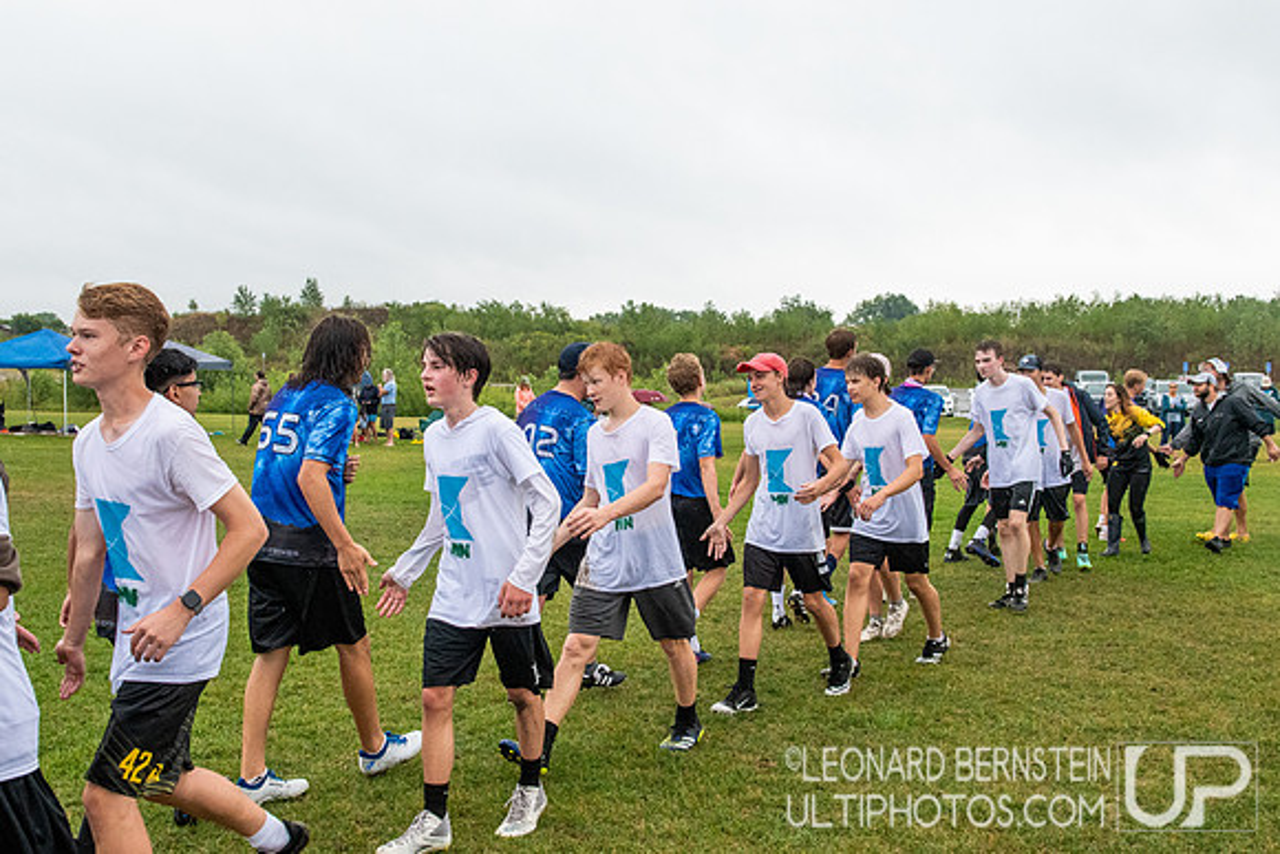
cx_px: 599
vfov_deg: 33.2
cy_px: 432
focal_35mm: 40
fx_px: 1431
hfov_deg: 48.2
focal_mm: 23
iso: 1600
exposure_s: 1/640
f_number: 5
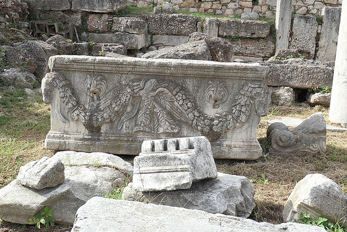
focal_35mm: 36
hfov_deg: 53.1
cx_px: 174
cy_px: 116
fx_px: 347
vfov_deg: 36.9
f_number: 3.3
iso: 200
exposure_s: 1/1000
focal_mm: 8.8
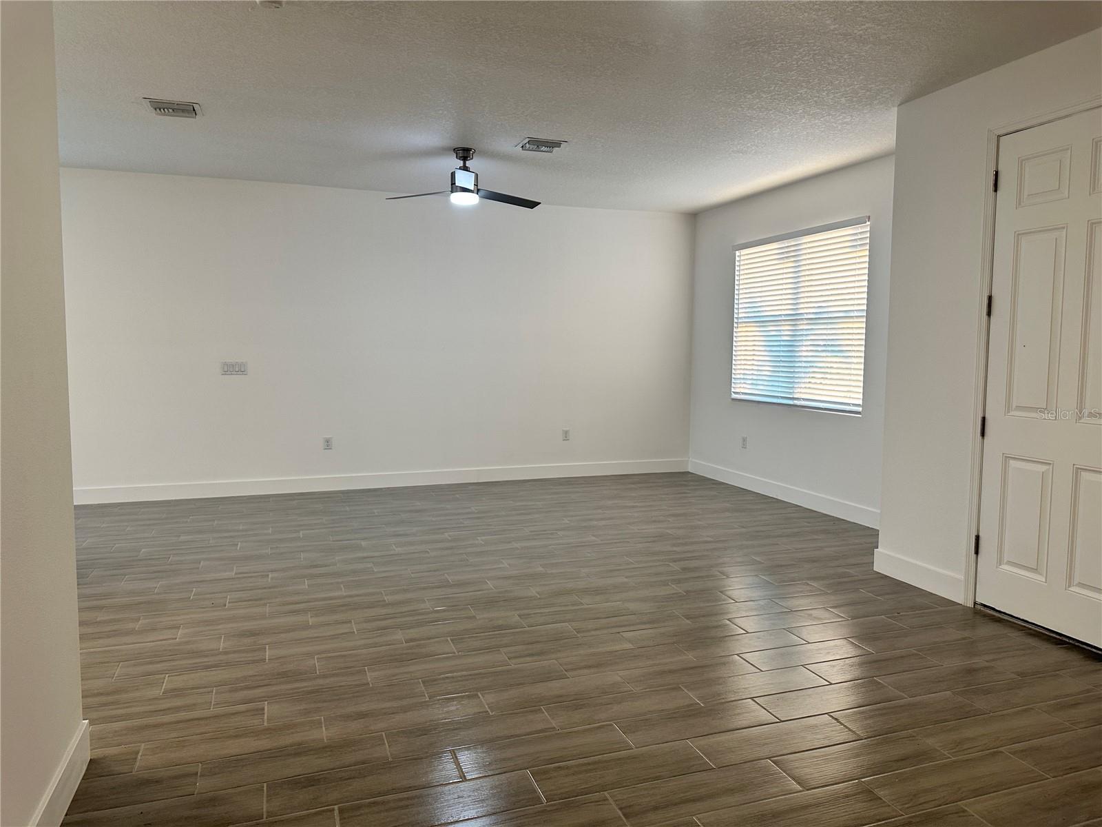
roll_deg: -0.6
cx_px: 551
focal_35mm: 24
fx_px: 764
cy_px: 414
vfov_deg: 56.8
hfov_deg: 71.6
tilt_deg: -4.4
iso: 160
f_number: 1.78
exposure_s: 1/120
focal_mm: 6.86
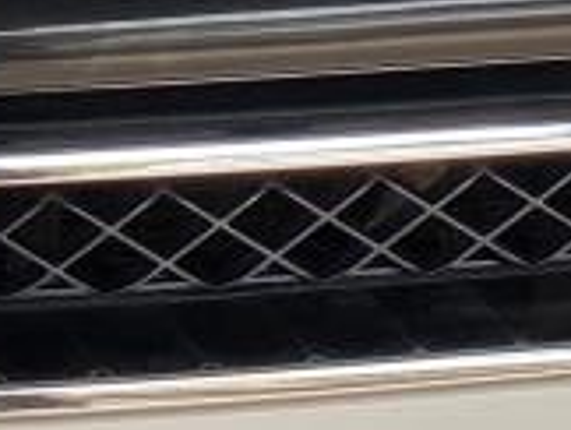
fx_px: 3387
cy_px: -567
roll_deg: -4.6
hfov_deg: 9.6
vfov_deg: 6.9
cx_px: 402
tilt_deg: -20.1
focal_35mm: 205
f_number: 1.8
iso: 32
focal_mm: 4.25
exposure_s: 1/174
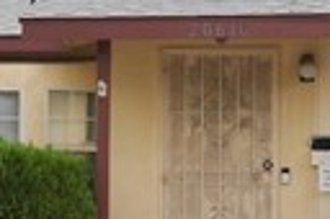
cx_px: 204
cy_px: 171
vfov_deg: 13.6
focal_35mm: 100
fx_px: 915
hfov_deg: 20.4
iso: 100
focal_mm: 20
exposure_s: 1/200
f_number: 6.3
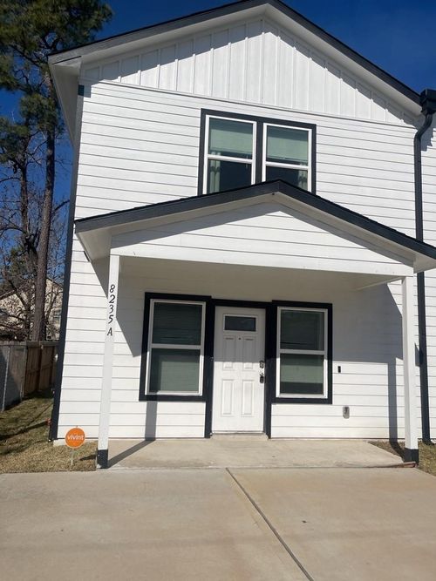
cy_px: 290
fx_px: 437
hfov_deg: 53.0
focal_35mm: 26
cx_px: 218
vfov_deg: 67.3
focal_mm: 5.1
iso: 32
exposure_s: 1/13514
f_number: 1.6
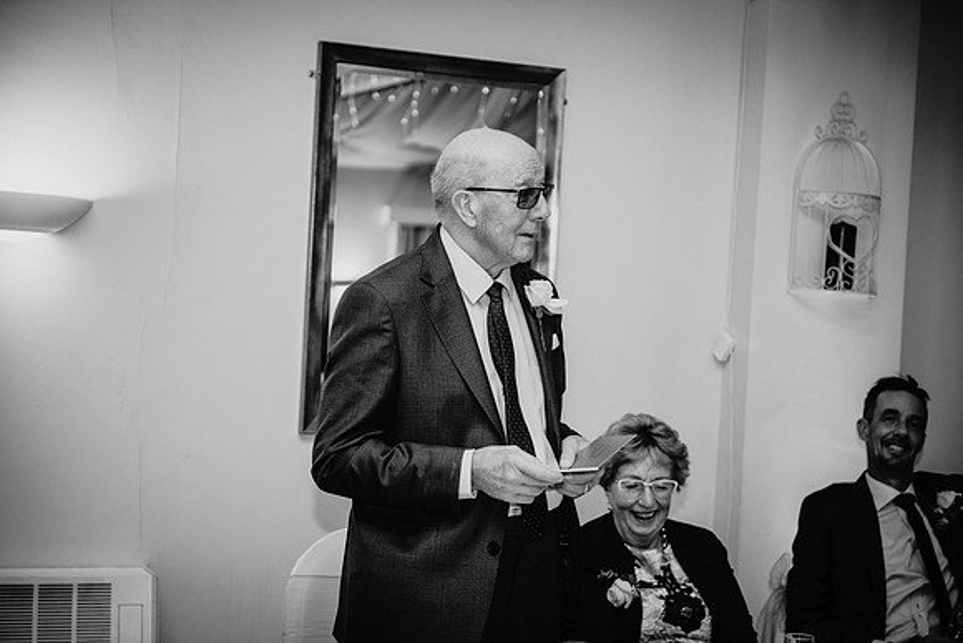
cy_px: 322
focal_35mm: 70
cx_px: 482
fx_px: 1873
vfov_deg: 19.5
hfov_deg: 28.8
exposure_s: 1/200
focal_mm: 70
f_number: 2.8
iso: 800
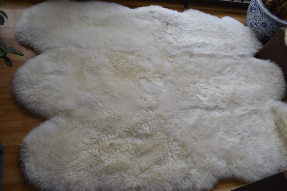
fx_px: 239
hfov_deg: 62.0
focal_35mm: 30
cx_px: 144
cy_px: 96
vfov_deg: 43.5
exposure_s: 1/125
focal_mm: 20
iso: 250
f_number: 5.6
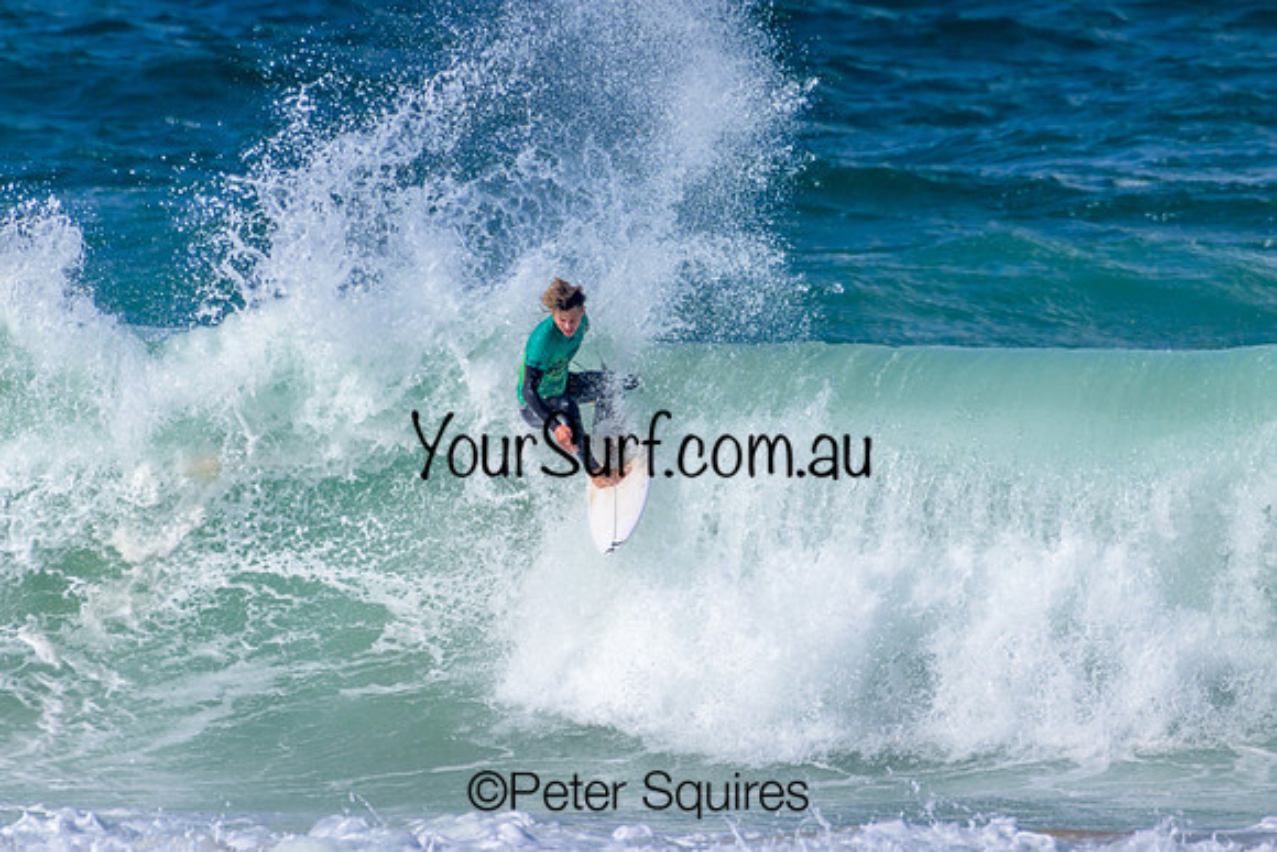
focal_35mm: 900
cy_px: 426
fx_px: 31931
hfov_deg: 2.3
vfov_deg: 1.5
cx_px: 638
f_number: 11
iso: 640
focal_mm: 900
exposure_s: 1/2500
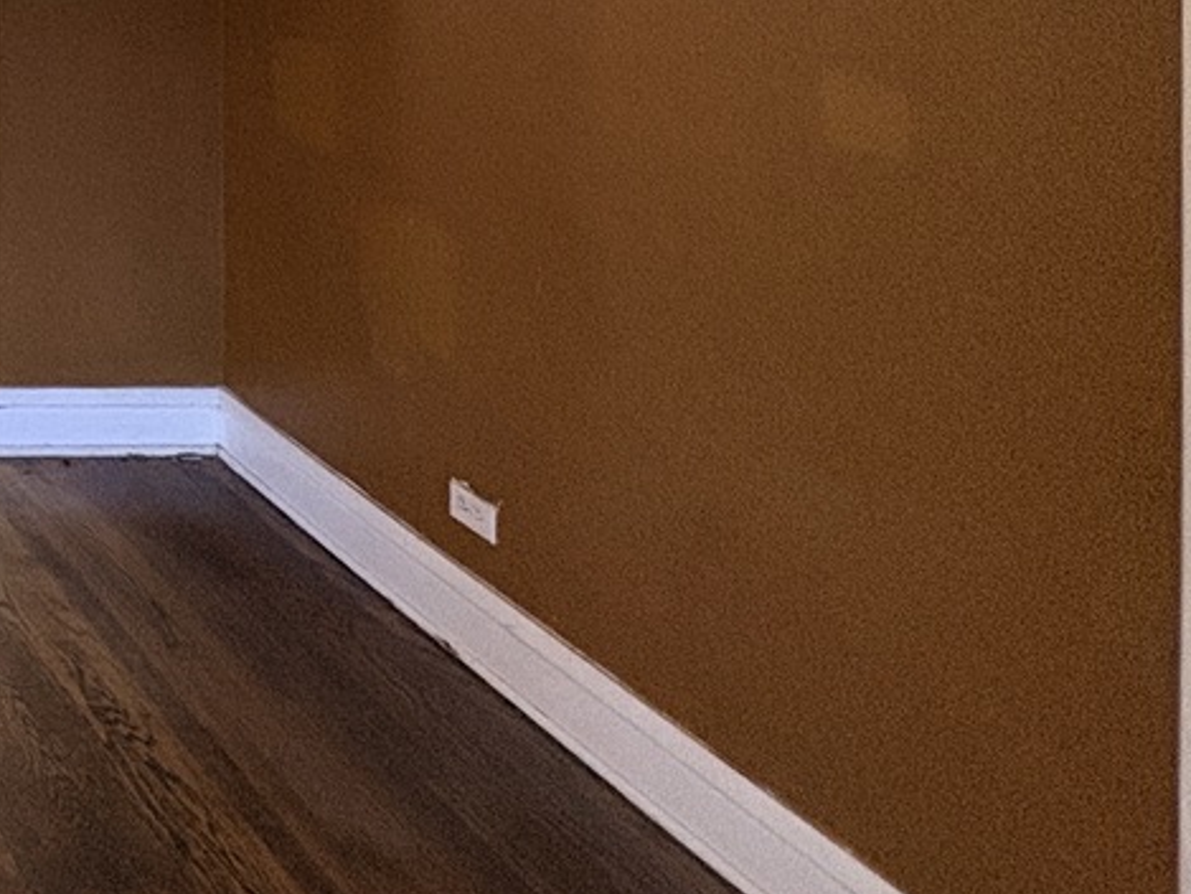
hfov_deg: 29.6
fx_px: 1480
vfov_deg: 29.1
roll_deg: +0.9
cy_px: -178
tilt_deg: -0.3
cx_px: -528
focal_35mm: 43
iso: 250
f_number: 2.2
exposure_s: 1/60
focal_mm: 2.22
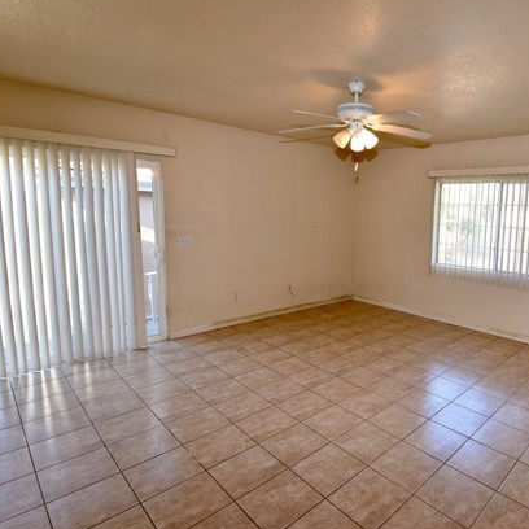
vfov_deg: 74.8
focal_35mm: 20
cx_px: 382
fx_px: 346
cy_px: 260
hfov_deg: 70.8
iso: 800
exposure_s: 1/125
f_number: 5.6
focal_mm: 15
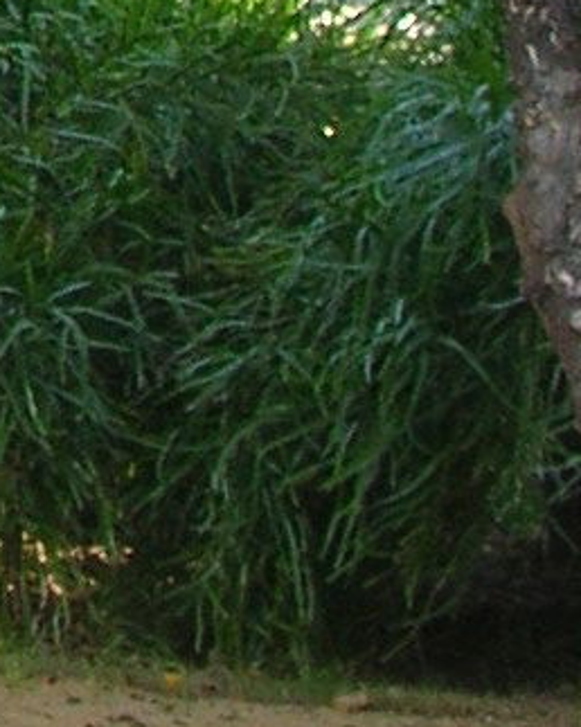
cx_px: -1329
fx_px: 8627
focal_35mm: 401
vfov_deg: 4.7
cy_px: -1231
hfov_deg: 3.7
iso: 50
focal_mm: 9.6
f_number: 3.5
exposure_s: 1/56.3
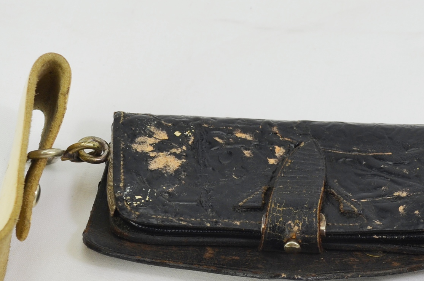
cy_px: 215
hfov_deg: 14.1
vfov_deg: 9.3
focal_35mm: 146
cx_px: 298
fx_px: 1716
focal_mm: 44
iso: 250
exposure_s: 1/125
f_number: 5.6
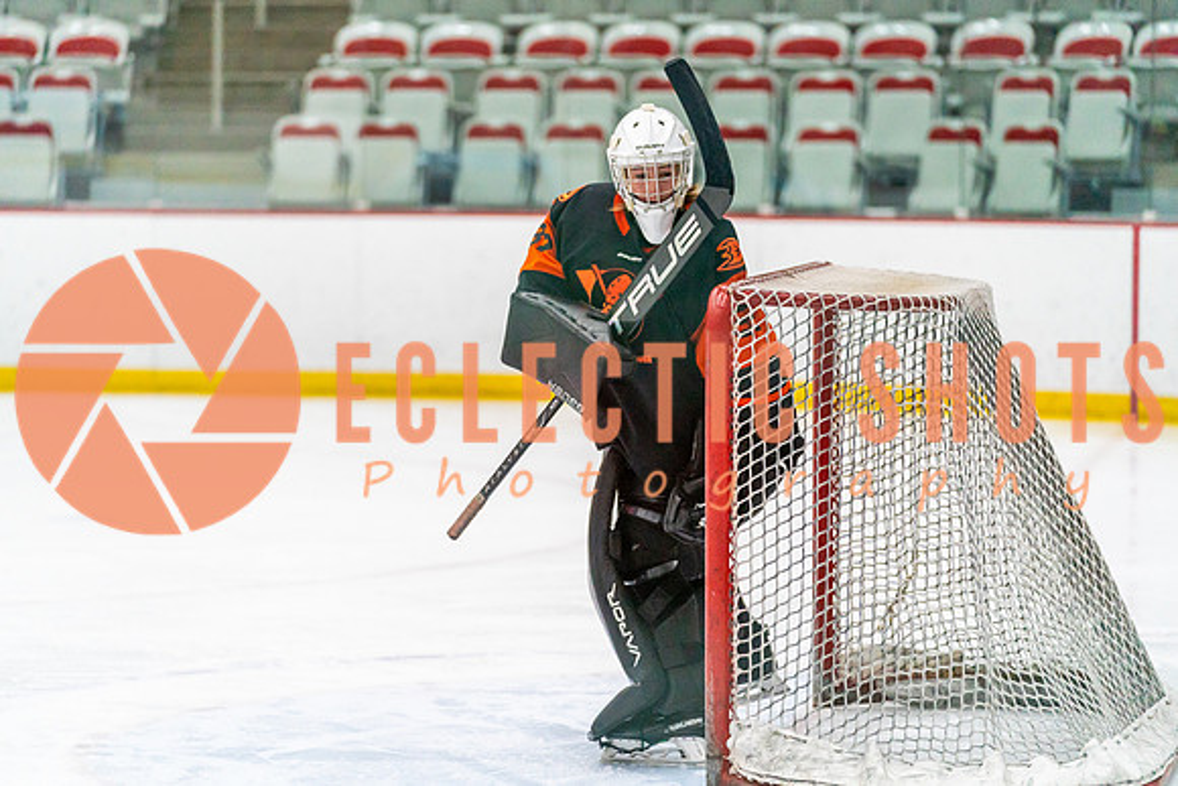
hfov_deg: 14.0
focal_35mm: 147
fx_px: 4804
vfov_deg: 9.4
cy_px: 393
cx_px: 589
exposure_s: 1/1250
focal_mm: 142
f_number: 2.8
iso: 3200
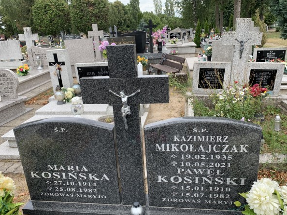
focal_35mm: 28
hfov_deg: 63.4
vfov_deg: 49.8
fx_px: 232
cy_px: 109
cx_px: 147
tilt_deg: -14.4
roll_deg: +4.1
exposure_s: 1/570
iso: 25
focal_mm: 4.25
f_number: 1.8
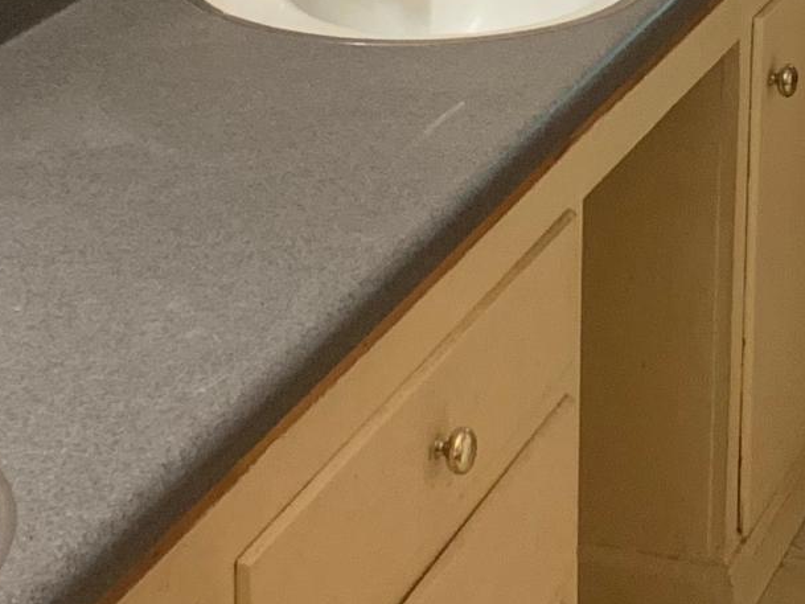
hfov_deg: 15.2
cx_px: 715
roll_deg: -1.3
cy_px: -116
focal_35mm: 128
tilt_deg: -13.2
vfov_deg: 11.4
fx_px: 2977
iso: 250
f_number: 1.8
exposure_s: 1/60
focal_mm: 4.25
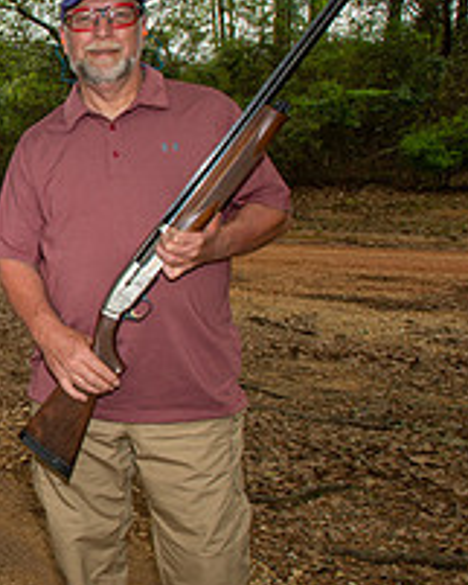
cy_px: 259
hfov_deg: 24.5
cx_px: -253
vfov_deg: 40.3
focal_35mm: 46
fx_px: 796
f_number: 6.3
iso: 125
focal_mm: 17
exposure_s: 1/125
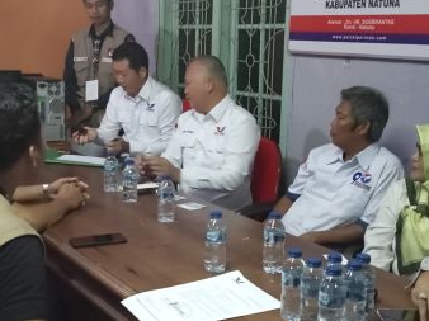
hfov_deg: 33.3
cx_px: 218
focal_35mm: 58
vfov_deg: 25.2
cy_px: 144
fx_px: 718
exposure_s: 1/25
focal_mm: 3.46
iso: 1996
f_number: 2.2
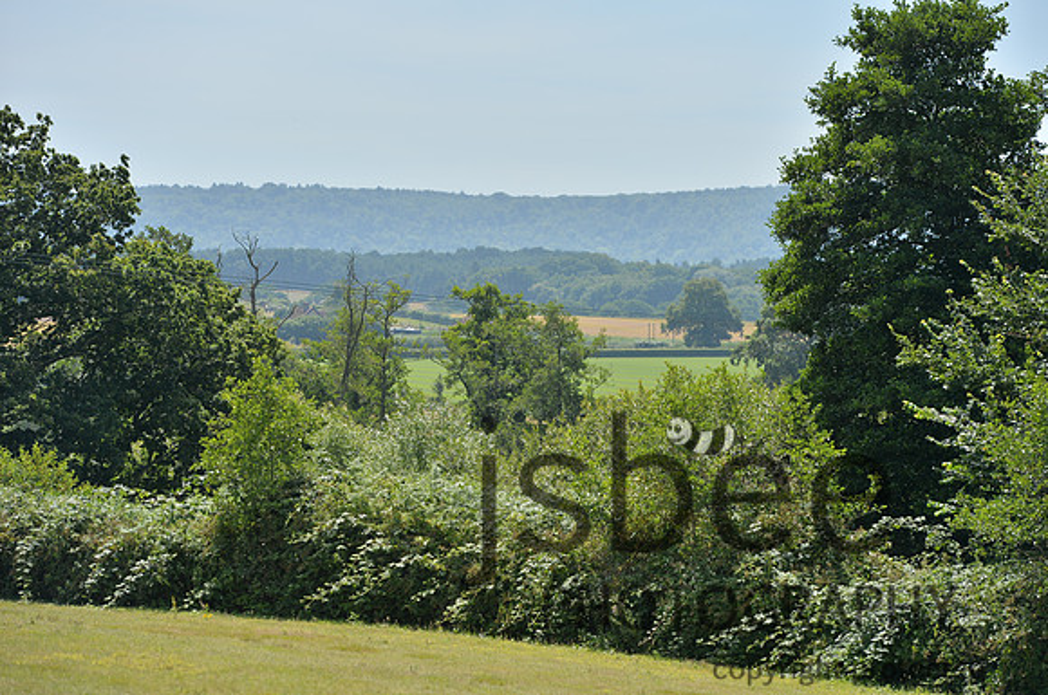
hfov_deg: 14.2
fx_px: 4215
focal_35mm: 145
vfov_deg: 9.4
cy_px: 348
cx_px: 524
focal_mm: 145
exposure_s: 1/1600
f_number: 5.6
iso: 125
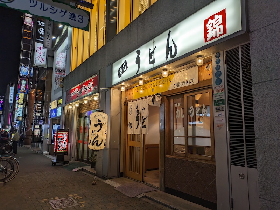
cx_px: 140
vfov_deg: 54.9
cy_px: 105
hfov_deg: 69.4
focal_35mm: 25
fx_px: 202
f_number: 1.89
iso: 37
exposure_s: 1/170
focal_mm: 5.43
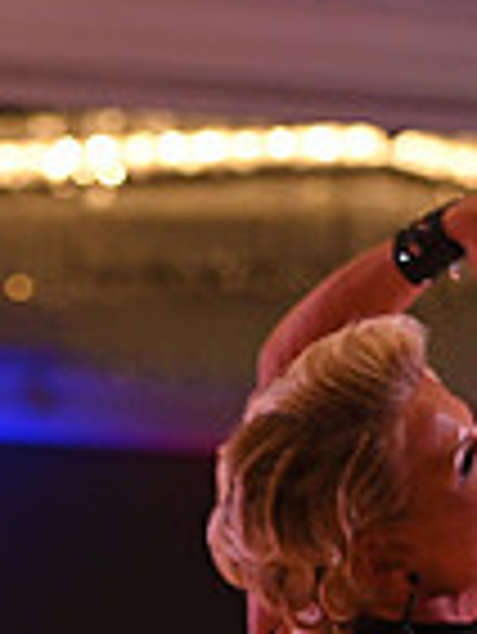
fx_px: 7411
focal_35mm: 404
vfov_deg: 4.9
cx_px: 468
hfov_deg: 3.7
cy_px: 852
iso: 1600
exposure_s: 1/250
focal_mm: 102
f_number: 5
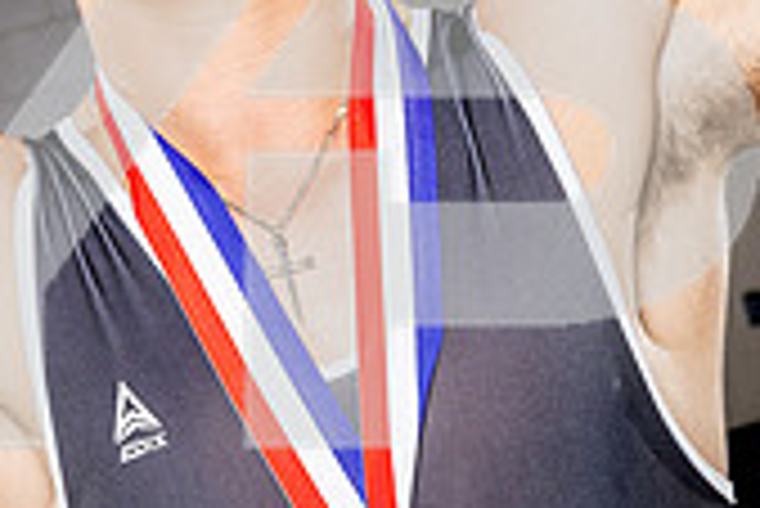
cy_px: 214
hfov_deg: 19.6
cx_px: 157
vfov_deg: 13.3
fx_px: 2176
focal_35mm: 103
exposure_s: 1/250
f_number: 5.6
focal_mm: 30
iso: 320
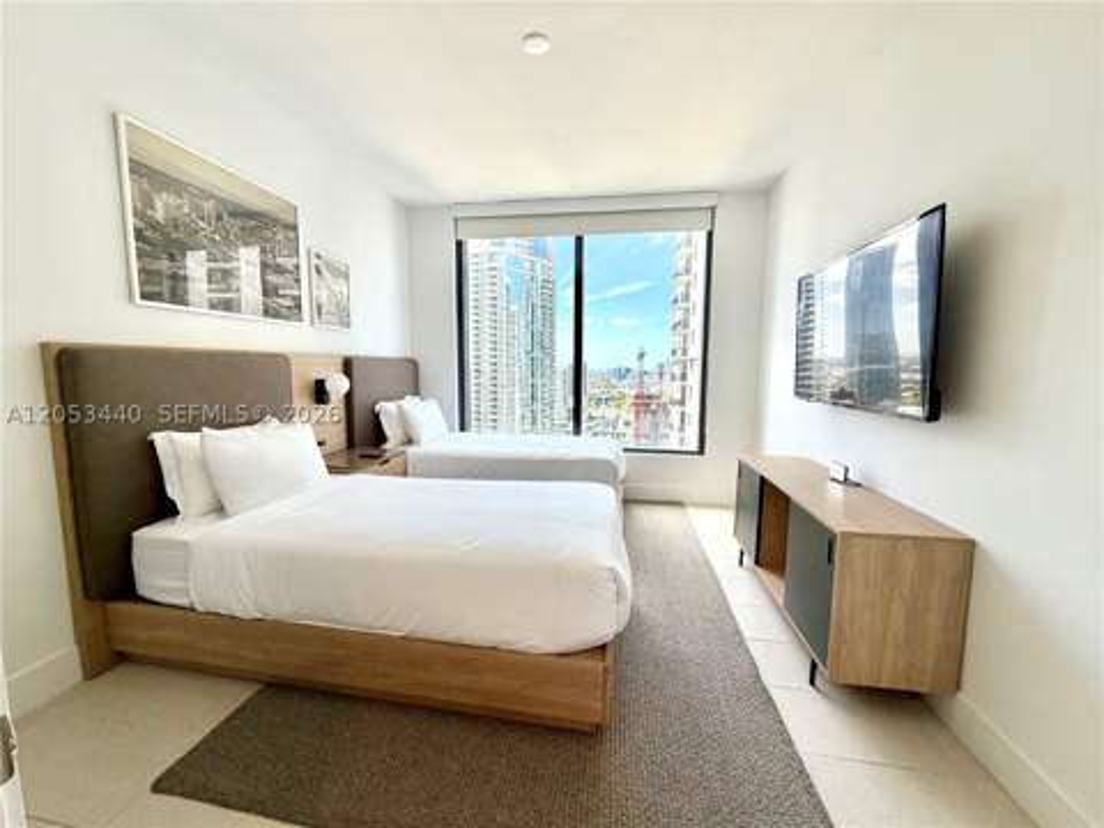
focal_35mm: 14
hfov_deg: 102.1
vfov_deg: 85.7
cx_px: 552
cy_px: 414
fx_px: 446
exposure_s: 1/125
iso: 50
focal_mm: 2.22
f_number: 2.2
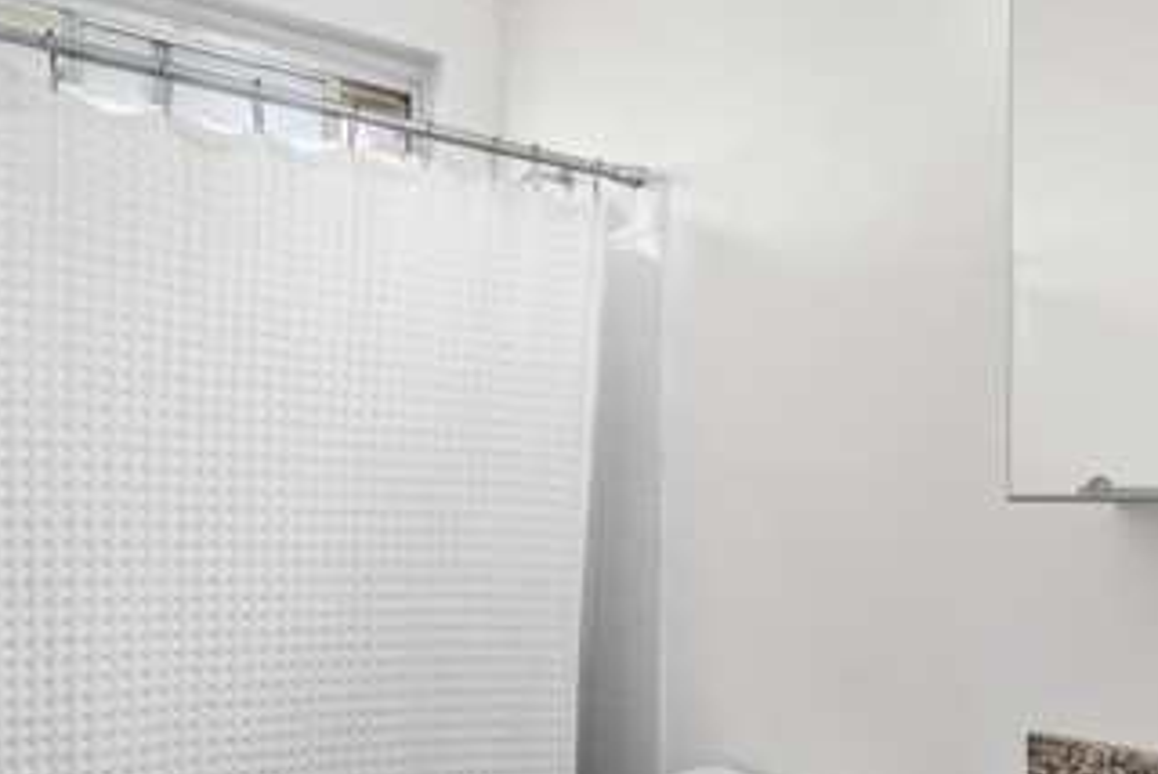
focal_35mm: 32
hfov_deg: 58.2
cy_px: 530
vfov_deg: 40.6
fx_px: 1030
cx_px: 695
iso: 1250
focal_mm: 16
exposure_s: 1/20
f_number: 8
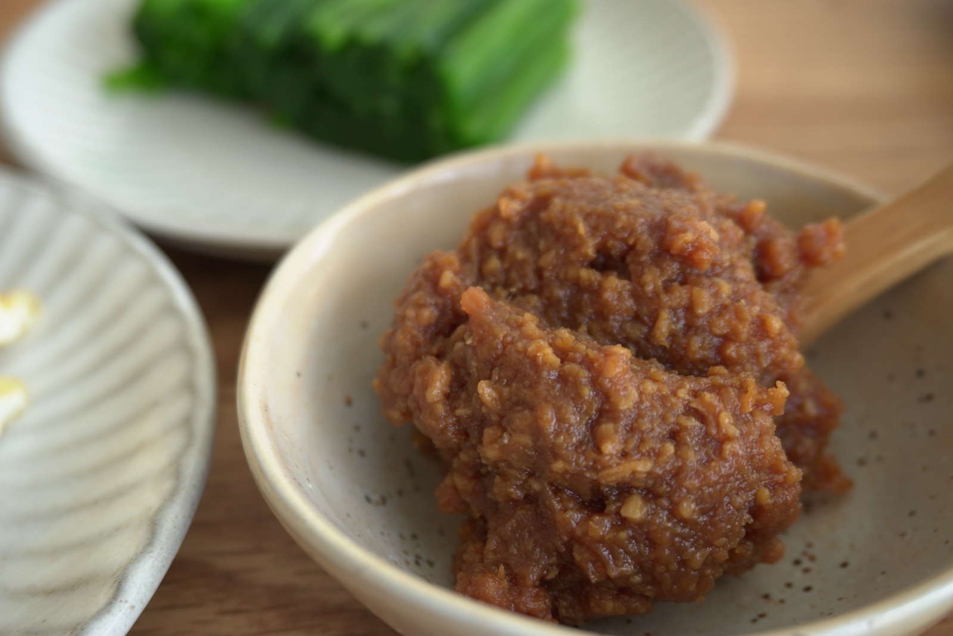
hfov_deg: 46.4
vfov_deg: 31.9
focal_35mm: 42
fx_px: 1112
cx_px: 476
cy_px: 318
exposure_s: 1/50
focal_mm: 28
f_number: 4.5
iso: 200
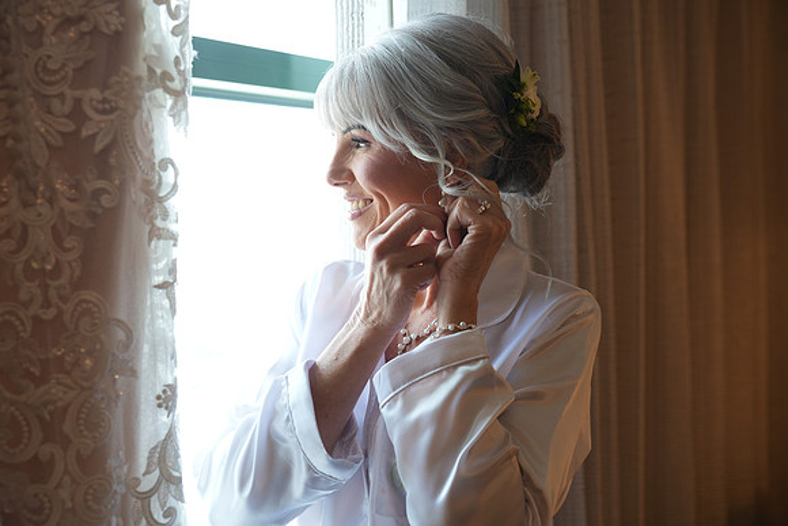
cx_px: 394
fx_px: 876
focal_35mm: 40
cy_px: 263
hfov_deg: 48.4
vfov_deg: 33.4
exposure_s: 1/125
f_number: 3.2
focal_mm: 40
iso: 320
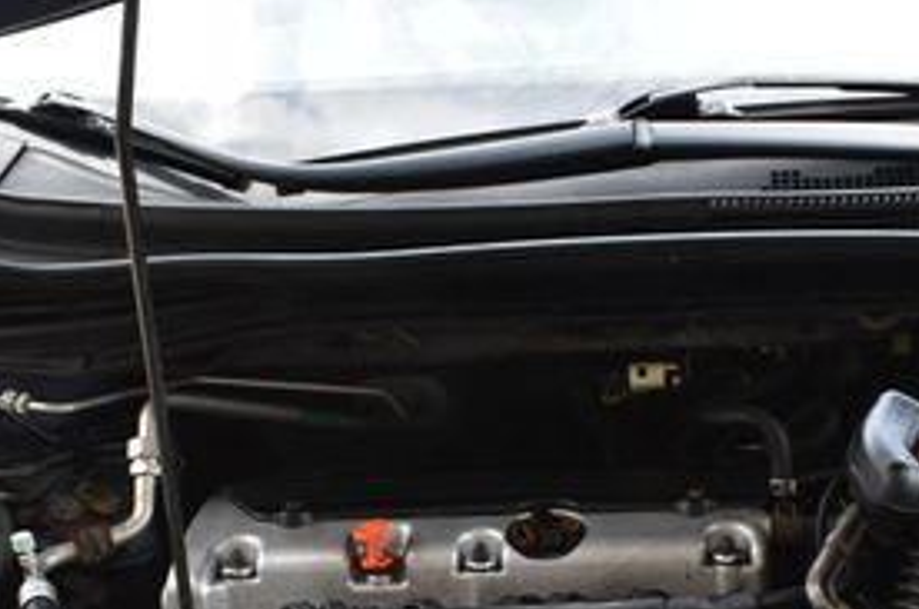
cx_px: 633
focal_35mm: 73
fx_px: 1864
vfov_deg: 18.0
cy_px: 652
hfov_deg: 27.5
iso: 400
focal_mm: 21
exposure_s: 1/80
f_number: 8
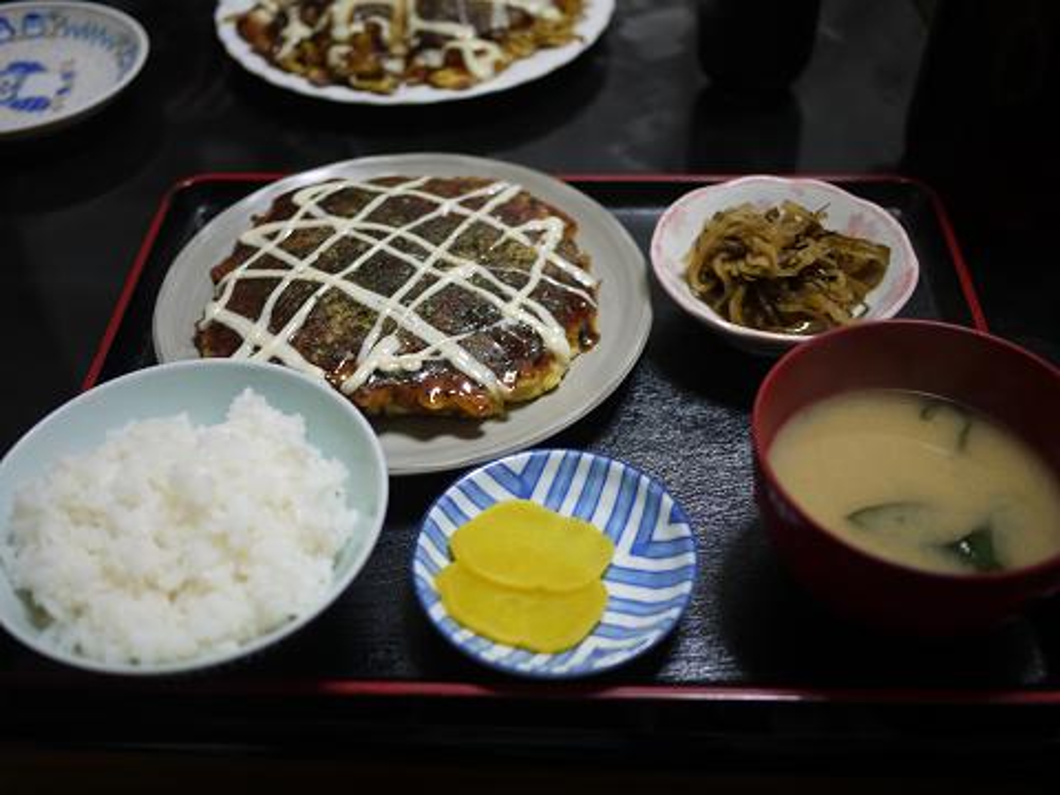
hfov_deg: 46.8
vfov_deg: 36.0
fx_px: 1225
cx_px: 530
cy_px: 398
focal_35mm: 40
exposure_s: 1/40
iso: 100
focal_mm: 20
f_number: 1.7
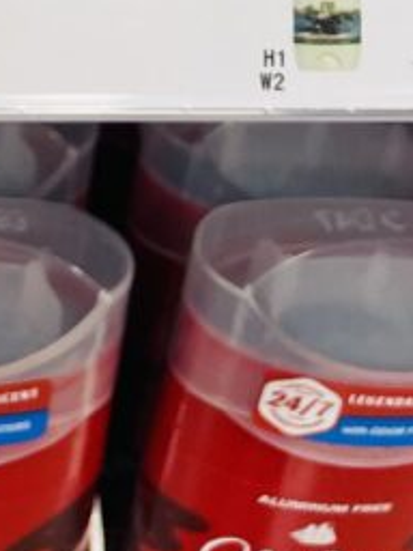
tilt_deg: -24.6
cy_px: -536
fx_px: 1654
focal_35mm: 104
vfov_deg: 15.3
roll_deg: +0.4
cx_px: -200
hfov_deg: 13.4
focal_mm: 4.2
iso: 125
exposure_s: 1/120
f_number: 1.6
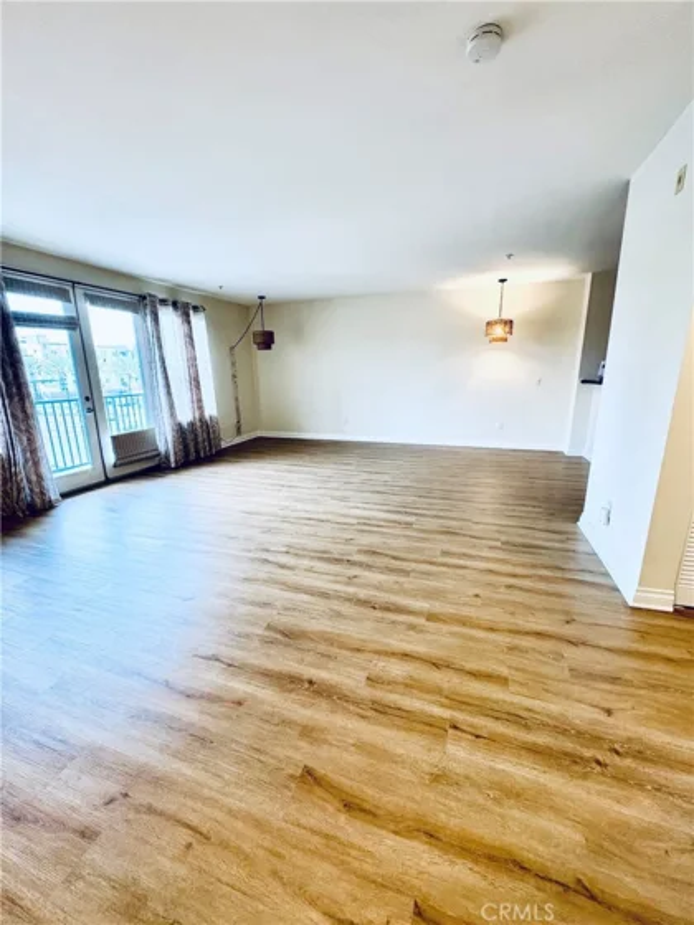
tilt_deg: -12.5
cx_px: 347
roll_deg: +0.8
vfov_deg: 102.1
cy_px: 462
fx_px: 374
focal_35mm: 14
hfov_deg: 85.7
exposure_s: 1/120
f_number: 2.2
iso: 200
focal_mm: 2.22
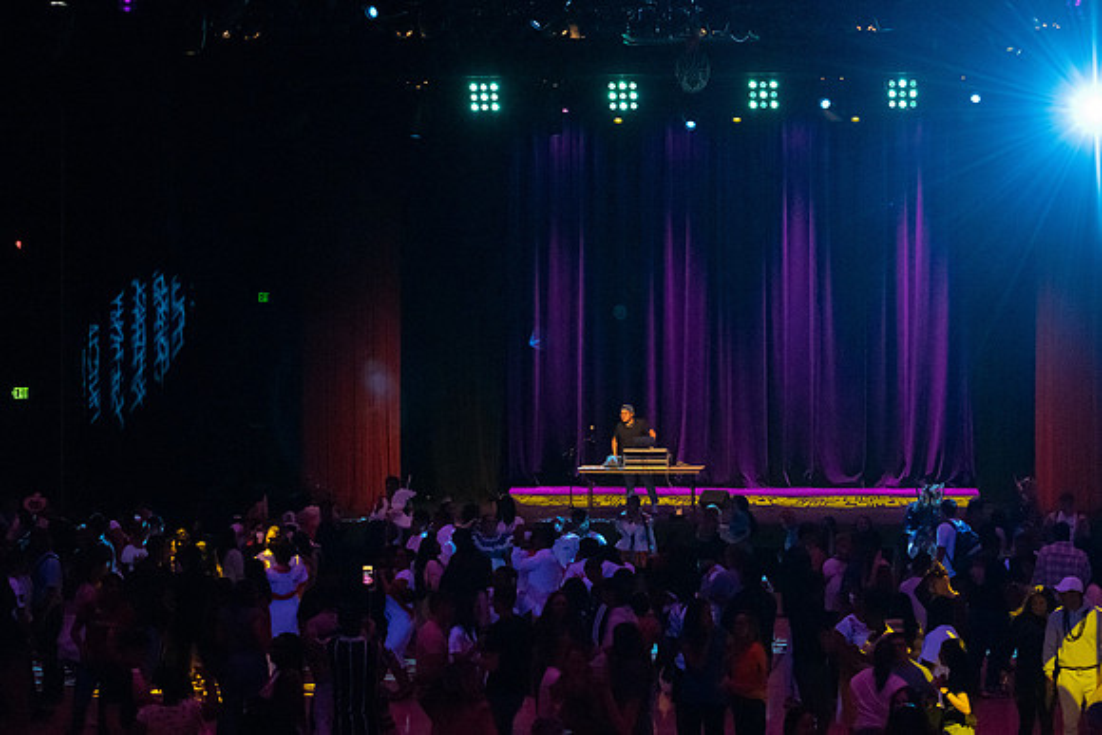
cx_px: 732
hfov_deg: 21.5
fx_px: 2886
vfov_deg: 14.5
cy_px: 248
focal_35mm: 94
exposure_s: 1/800
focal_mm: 70
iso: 6400
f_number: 3.5
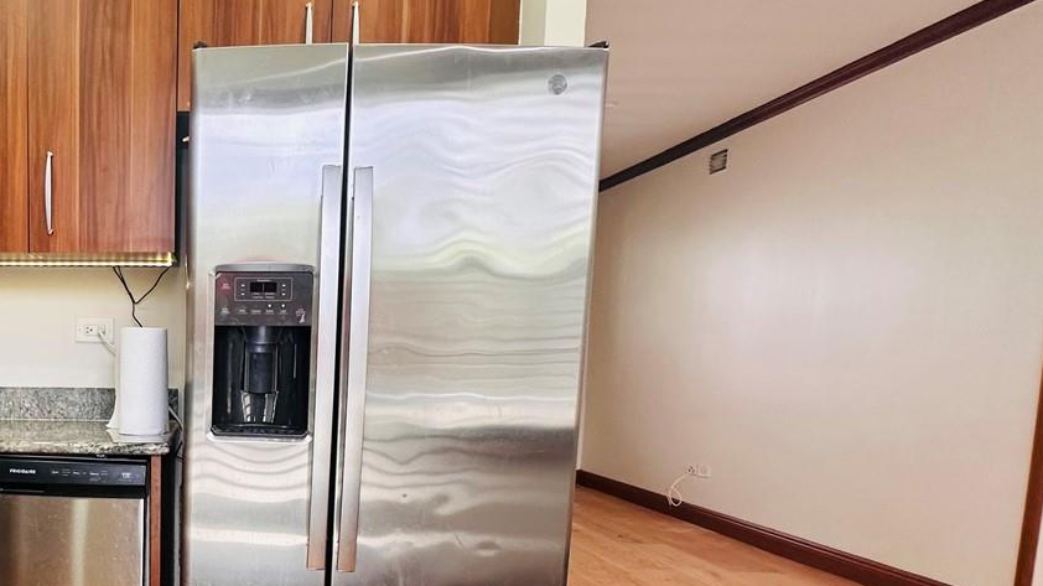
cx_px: 147
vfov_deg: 39.0
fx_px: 802
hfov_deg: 58.6
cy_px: 444
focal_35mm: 29
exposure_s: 1/76
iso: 160
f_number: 2.2
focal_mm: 2.22
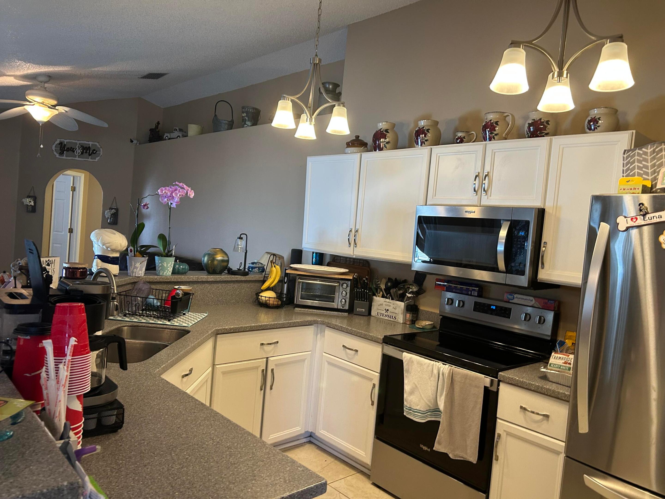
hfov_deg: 67.3
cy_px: 250
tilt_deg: -3.6
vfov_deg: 53.1
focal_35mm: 26
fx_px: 499
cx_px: 332
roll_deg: -4.6
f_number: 1.5
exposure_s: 1/60
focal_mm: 5.7
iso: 160
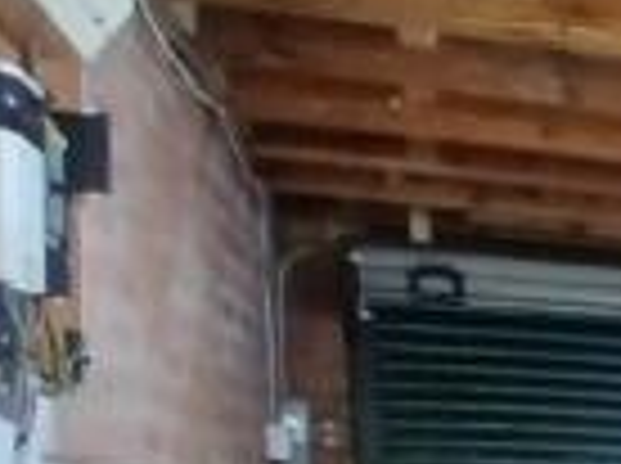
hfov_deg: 18.6
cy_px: 678
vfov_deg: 18.3
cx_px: 1213
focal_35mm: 72
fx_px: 1289
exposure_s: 1/33.3
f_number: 2.2
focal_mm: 1.4
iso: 200
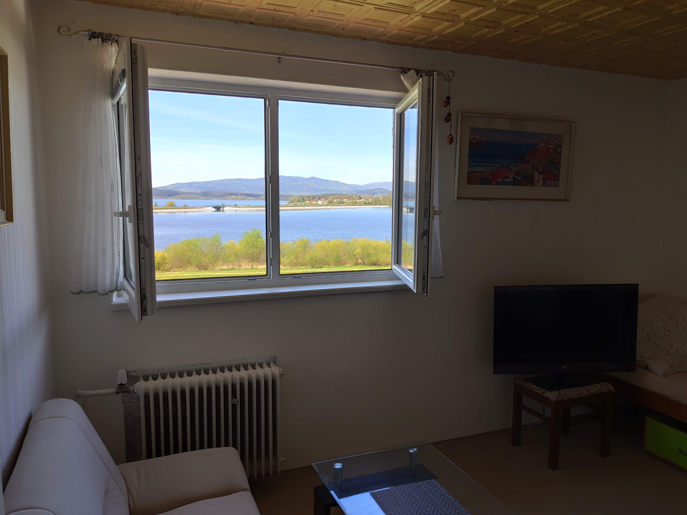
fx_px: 516
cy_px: 258
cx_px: 344
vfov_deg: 53.1
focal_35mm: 26
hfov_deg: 67.3
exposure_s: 1/171
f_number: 1.75
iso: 112
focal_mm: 4.75
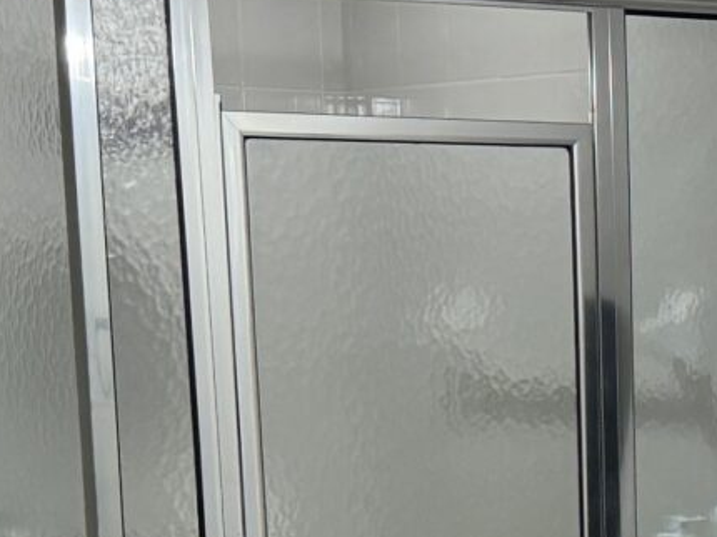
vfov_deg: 10.0
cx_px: 937
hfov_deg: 13.3
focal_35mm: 143
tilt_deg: -11.0
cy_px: 802
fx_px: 2960
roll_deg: +0.4
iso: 125
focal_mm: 6.76
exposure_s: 1/120
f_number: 1.78
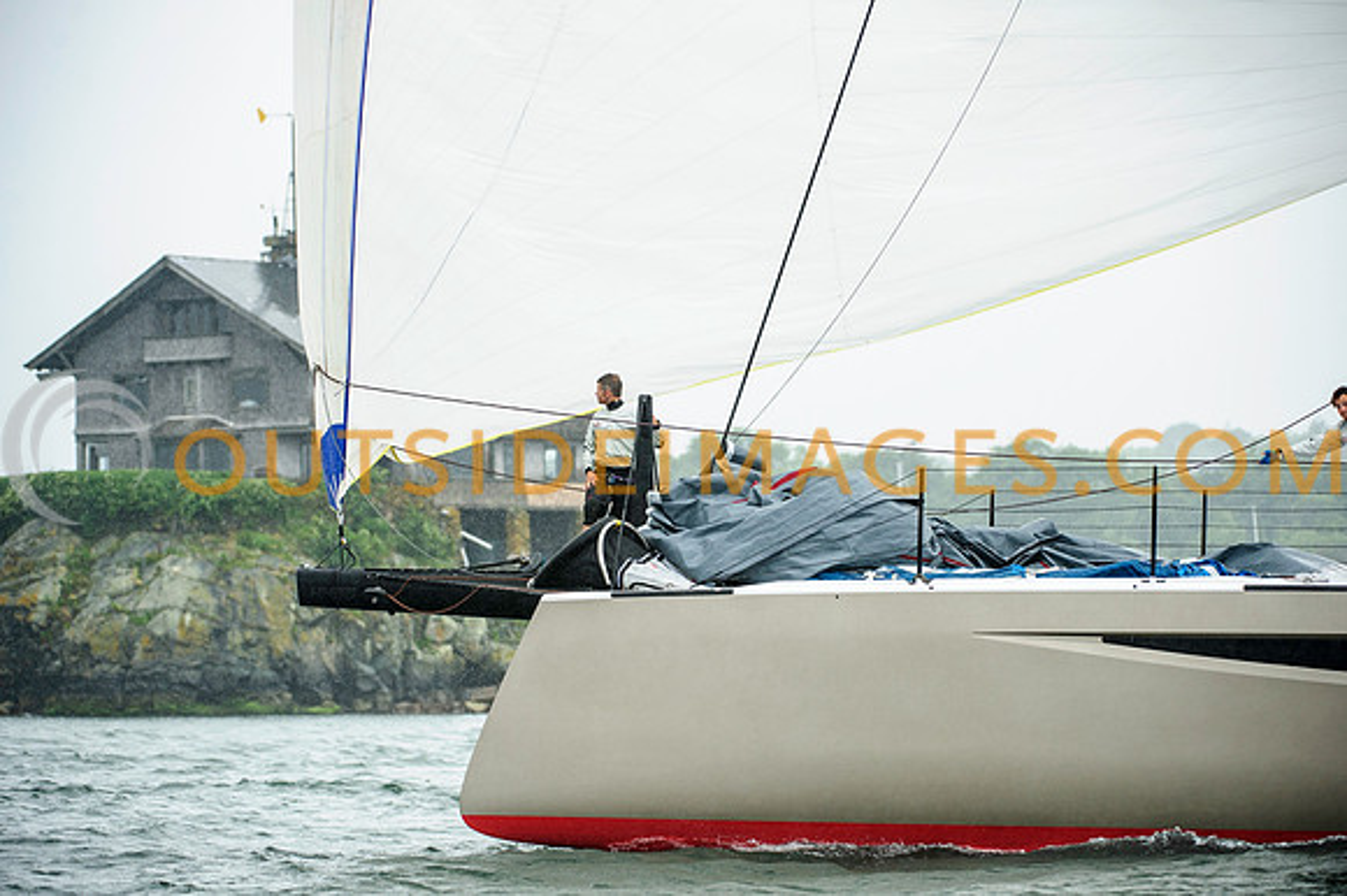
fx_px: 7693
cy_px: 448
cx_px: 674
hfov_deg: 10.0
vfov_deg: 6.7
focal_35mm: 206
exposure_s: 1/1250
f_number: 5
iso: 640
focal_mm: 200
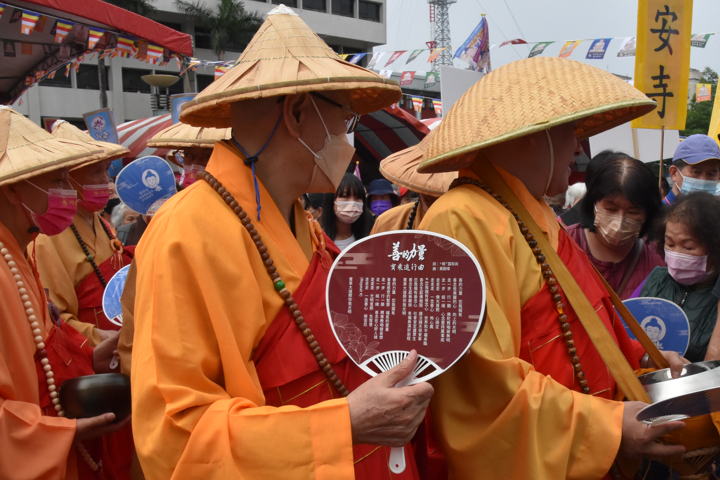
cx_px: 456
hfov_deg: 47.9
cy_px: 323
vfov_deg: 33.1
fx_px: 800
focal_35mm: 40
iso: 1600
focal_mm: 18
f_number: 13
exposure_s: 1/640
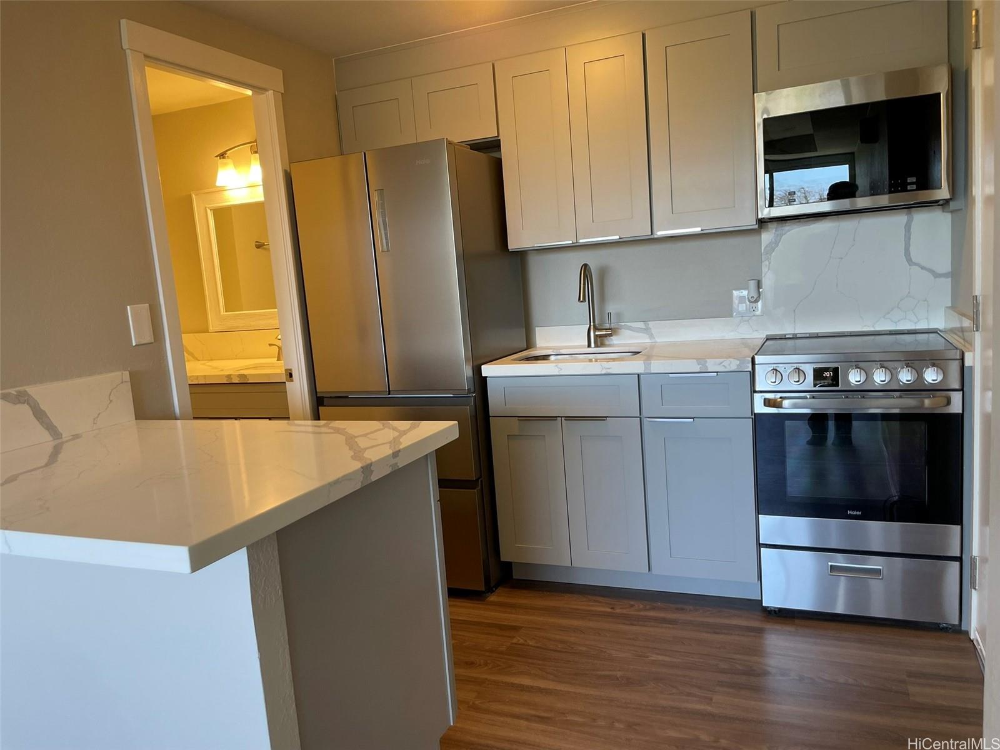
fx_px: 751
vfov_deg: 53.1
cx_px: 500
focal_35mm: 26
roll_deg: +4.5
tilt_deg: -8.0
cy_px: 375
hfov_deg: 67.3
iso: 100
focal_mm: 4.2
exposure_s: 1/120
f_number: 1.6
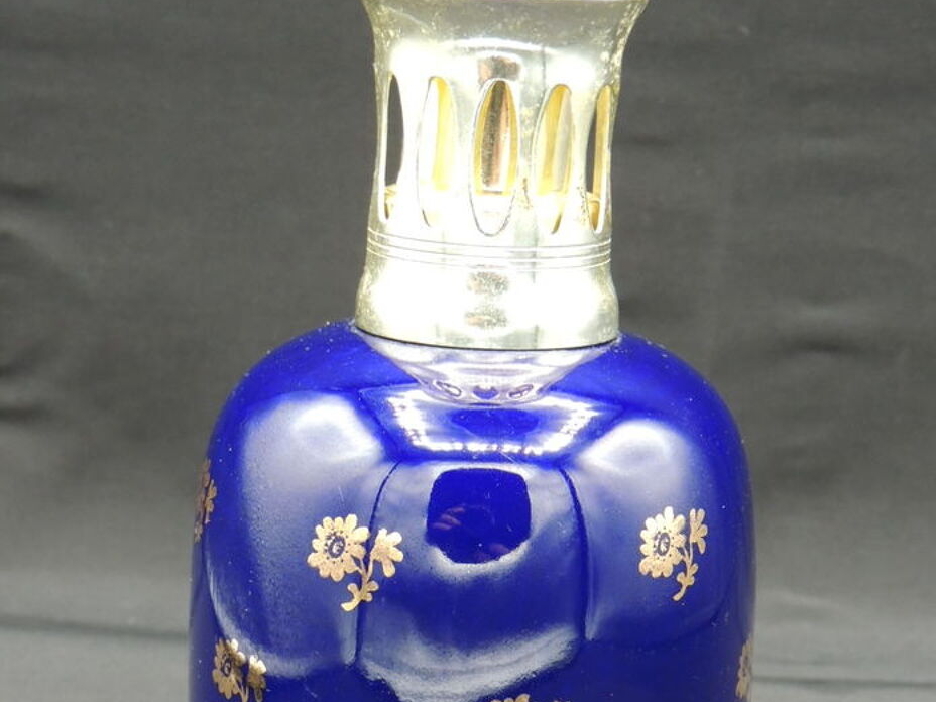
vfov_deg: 18.6
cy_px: 515
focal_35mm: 79
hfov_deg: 24.7
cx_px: 472
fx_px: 2136
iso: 400
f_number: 3.7
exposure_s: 1/50
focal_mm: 9.8
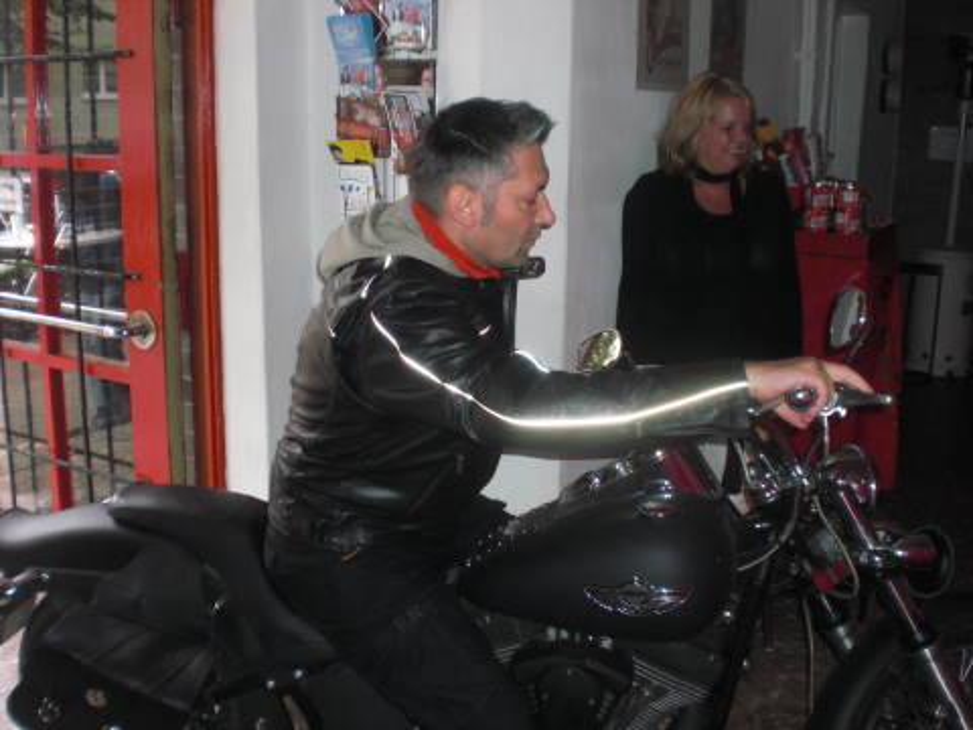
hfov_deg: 49.0
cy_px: 365
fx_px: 1068
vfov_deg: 37.7
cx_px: 486
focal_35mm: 38
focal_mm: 6.3
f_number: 3.1
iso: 200
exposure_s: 1/60
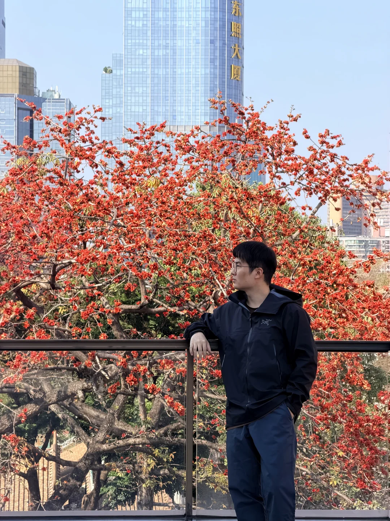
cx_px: 195
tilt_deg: +1.6
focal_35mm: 100
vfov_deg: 19.6
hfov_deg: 14.8
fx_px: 1502
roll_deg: -0.2
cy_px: 260
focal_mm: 16.89
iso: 50
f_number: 2.8
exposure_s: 1/619
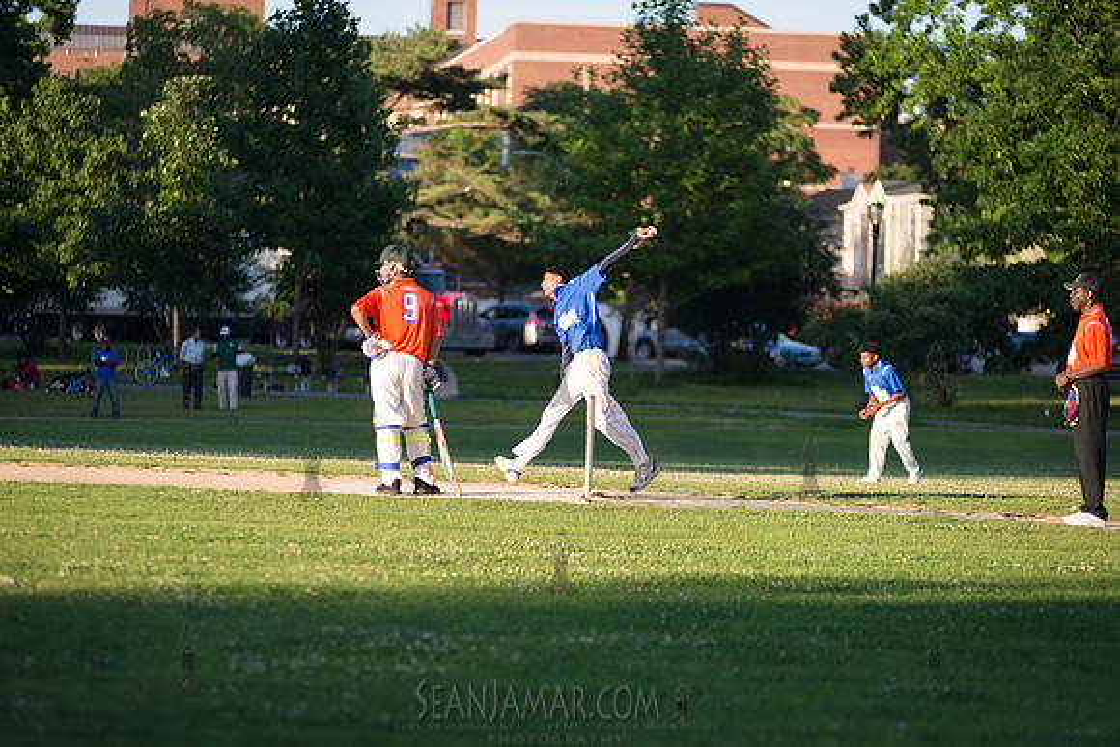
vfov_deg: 8.9
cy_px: 374
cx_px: 560
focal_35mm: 155
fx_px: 4823
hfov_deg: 13.2
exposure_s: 1/2500
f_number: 2.8
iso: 400
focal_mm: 155
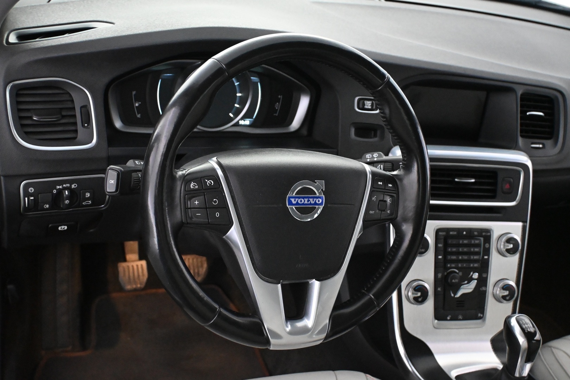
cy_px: 190
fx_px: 689
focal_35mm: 44
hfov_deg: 45.0
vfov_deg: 30.8
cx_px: 285
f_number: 4.8
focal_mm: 29
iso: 7200
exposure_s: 1/60
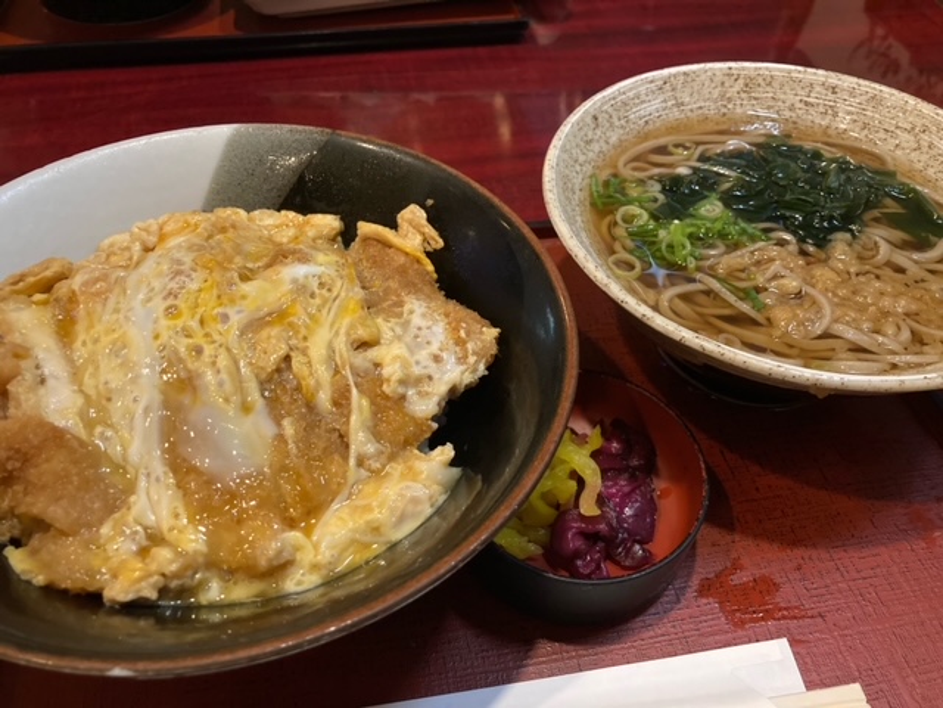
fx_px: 763
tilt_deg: -46.8
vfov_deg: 49.7
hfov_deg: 63.4
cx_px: 472
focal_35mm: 28
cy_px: 354
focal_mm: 3.99
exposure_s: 1/30
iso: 500
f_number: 1.8
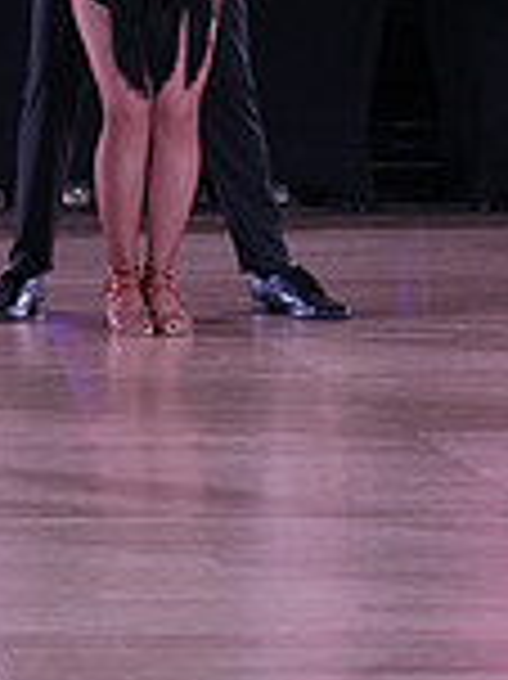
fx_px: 3978
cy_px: -142
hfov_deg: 7.0
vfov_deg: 9.6
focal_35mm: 203
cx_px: -584
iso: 2500
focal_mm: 55
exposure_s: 1/250
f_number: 5
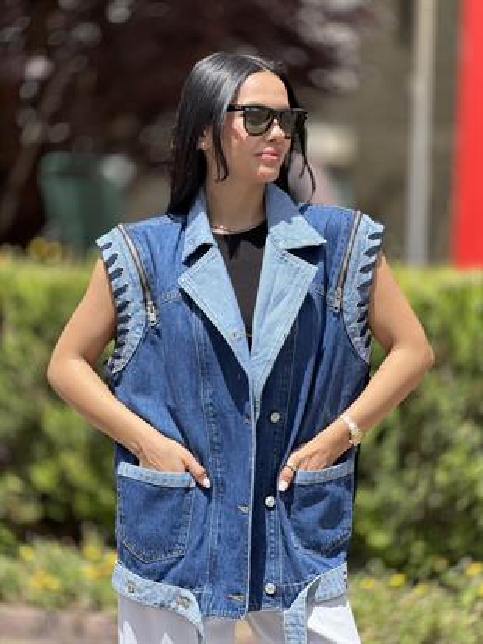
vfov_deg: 25.3
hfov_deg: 19.1
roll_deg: -0.6
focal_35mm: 77
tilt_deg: -5.3
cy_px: 322
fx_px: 1432
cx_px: 242
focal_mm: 9
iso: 32
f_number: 2.8
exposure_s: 1/319
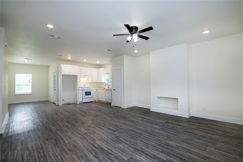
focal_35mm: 16
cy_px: 81
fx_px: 108
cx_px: 122
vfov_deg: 73.7
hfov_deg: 96.7
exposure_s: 1/60
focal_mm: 16
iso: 280
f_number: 5.6
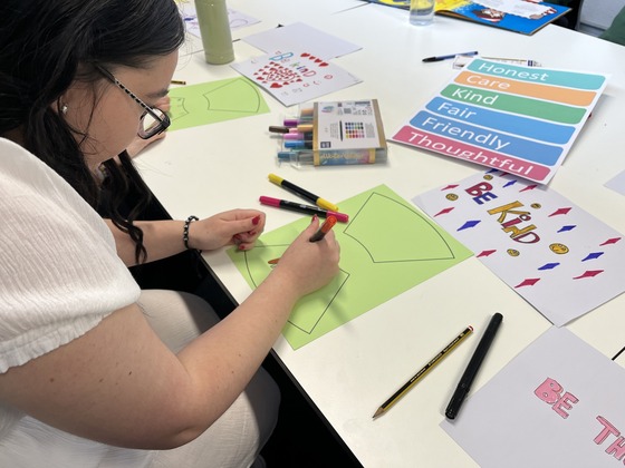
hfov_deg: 67.3
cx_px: 312
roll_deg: +3.4
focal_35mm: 26
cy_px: 234
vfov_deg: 53.1
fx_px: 469
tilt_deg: -42.2
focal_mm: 5.1
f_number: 1.6
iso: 50
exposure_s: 1/100
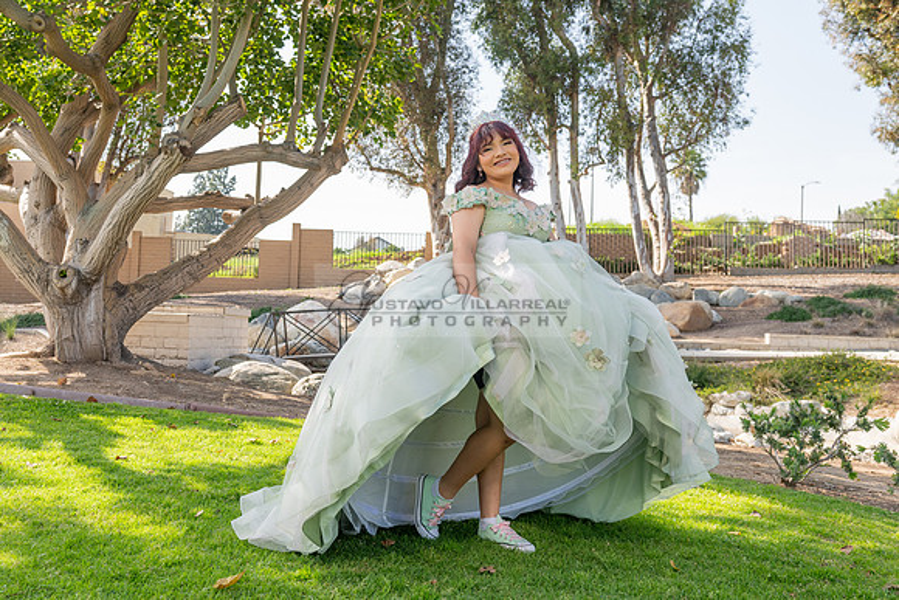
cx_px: 370
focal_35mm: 38
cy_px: 266
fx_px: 948
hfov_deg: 50.5
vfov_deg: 35.1
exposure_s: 1/320
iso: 200
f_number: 5.6
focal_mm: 32
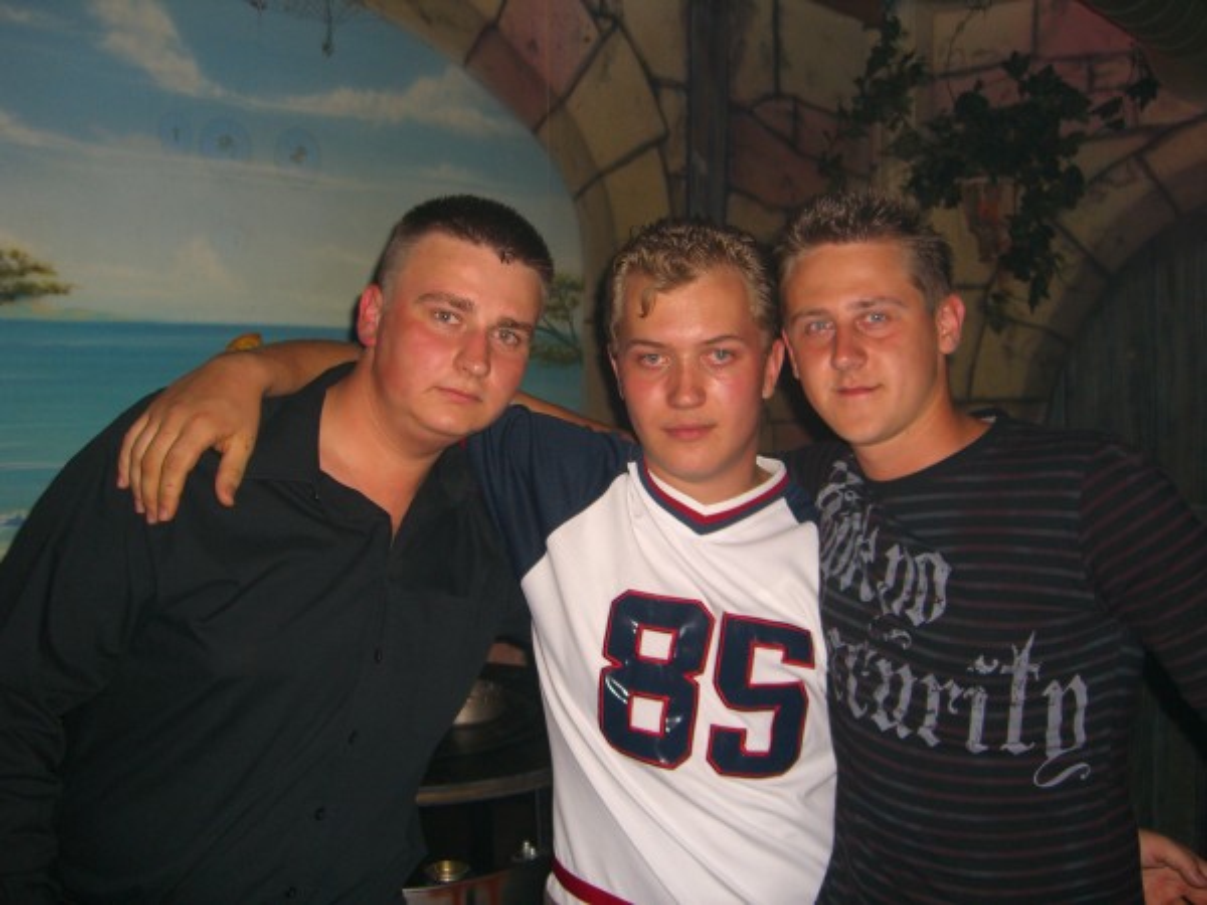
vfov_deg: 37.7
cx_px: 604
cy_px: 452
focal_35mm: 38
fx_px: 1325
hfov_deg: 49.0
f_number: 2.8
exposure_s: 1/60
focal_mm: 7.9
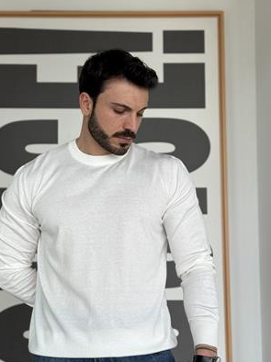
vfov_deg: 29.8
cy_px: 177
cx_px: 108
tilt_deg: +5.7
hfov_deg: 22.5
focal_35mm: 65
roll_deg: -0.1
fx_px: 679
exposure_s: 1/161
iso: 50
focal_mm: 6.76
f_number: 1.78
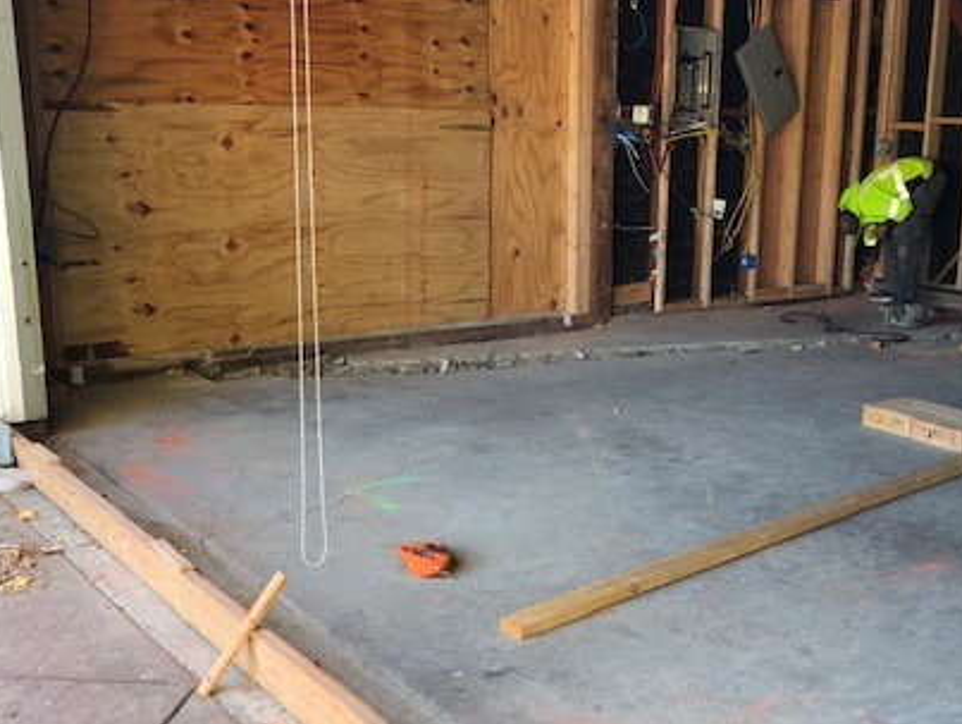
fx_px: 1280
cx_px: 668
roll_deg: -2.1
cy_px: 418
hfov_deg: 40.5
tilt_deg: -11.5
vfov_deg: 31.5
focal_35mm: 46
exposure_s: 1/40
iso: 25
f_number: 1.8
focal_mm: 3.99
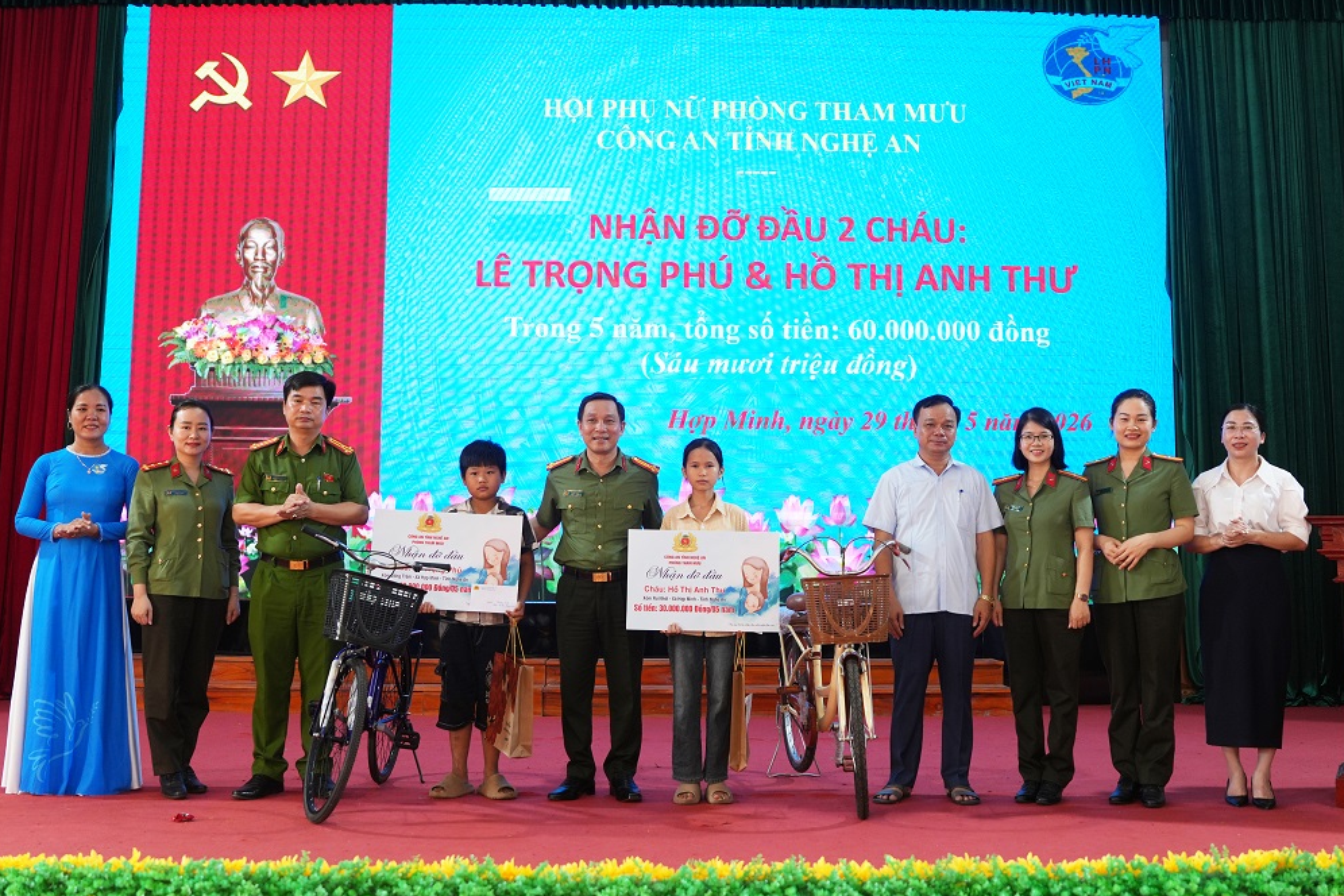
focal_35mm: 37
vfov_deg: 35.9
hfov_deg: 51.9
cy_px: 440
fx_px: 1381
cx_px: 665
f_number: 2.8
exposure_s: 1/100
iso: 400
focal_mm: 24
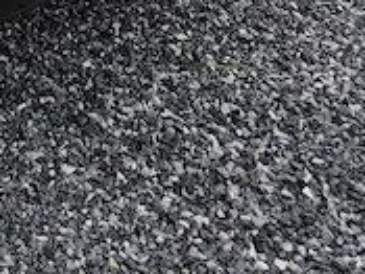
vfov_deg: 16.9
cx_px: -211
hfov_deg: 20.5
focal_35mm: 79
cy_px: -138
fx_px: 832
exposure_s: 1/370
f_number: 1.7
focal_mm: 6.3
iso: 50
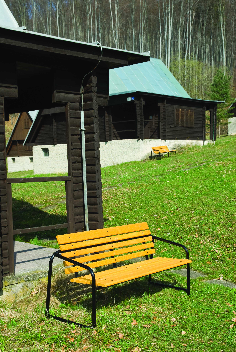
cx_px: 118
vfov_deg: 42.3
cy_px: 176
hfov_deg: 29.0
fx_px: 456
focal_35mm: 46
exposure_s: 1/200
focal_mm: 31
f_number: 9
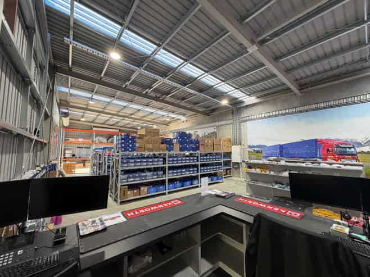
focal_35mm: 14
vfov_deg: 85.6
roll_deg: +0.4
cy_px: 138
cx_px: 185
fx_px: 150
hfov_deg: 102.1
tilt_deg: +4.9
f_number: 2.2
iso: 160
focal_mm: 2.22
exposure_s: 1/100
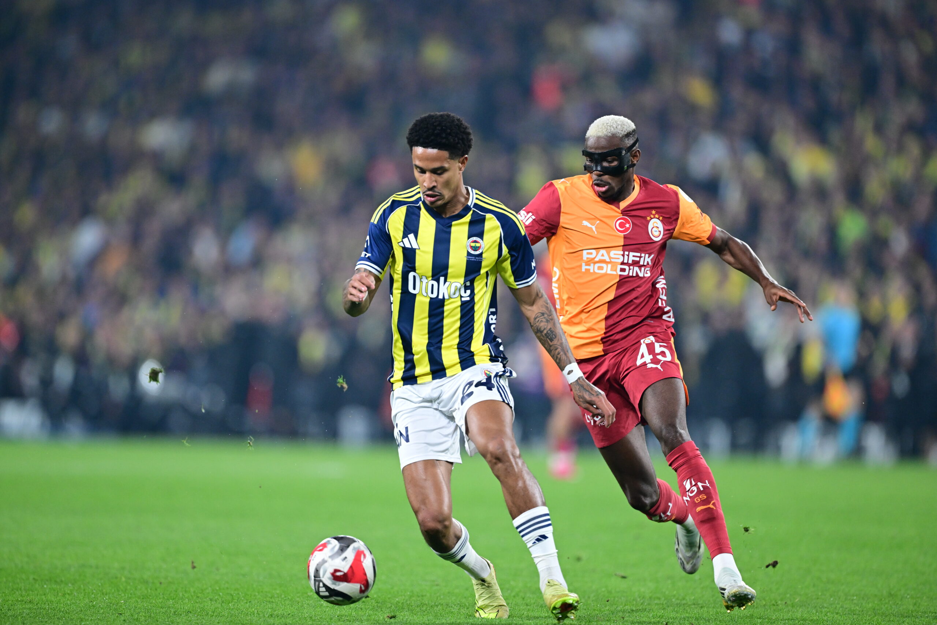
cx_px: 468
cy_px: 312
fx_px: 10411
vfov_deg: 3.4
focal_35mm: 400
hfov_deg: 5.2
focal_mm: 400
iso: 2500
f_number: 2.8
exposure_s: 1/1600
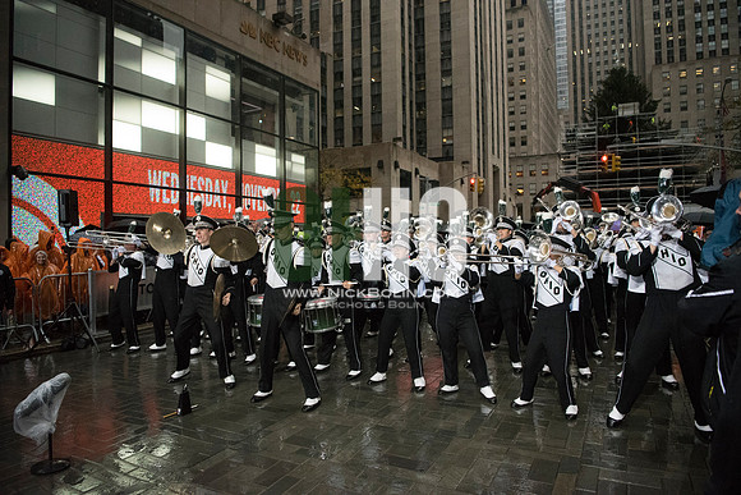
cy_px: 248
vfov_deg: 53.2
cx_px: 370
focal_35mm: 24
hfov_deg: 73.7
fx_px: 494
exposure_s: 1/4000
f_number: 2.8
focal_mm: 24
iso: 10000
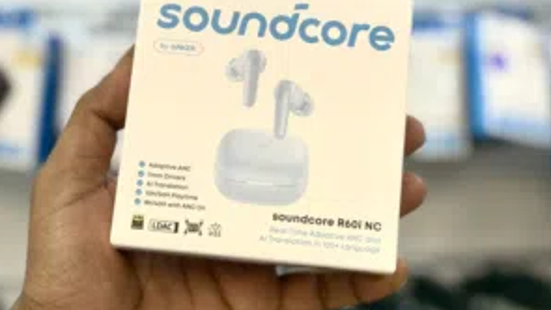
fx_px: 1037
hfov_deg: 29.7
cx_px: 276
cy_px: 58
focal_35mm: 71
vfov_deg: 16.9
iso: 50
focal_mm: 6.76
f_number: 1.78
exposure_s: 1/100
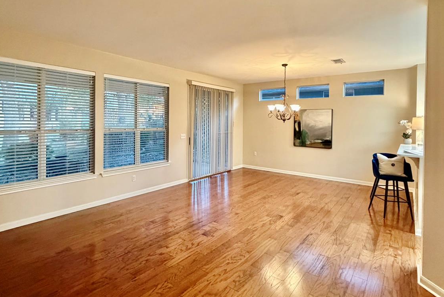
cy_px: 126
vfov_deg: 61.7
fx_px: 247
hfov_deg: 84.0
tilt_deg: -0.8
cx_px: 225
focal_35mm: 20
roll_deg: -0.6
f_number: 2.2
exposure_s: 1/60
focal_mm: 2.22
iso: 640
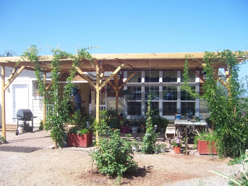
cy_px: 93
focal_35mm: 36
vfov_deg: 39.7
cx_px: 124
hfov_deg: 51.4
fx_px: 258
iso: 80
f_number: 2.8
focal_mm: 6.2
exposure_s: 1/640
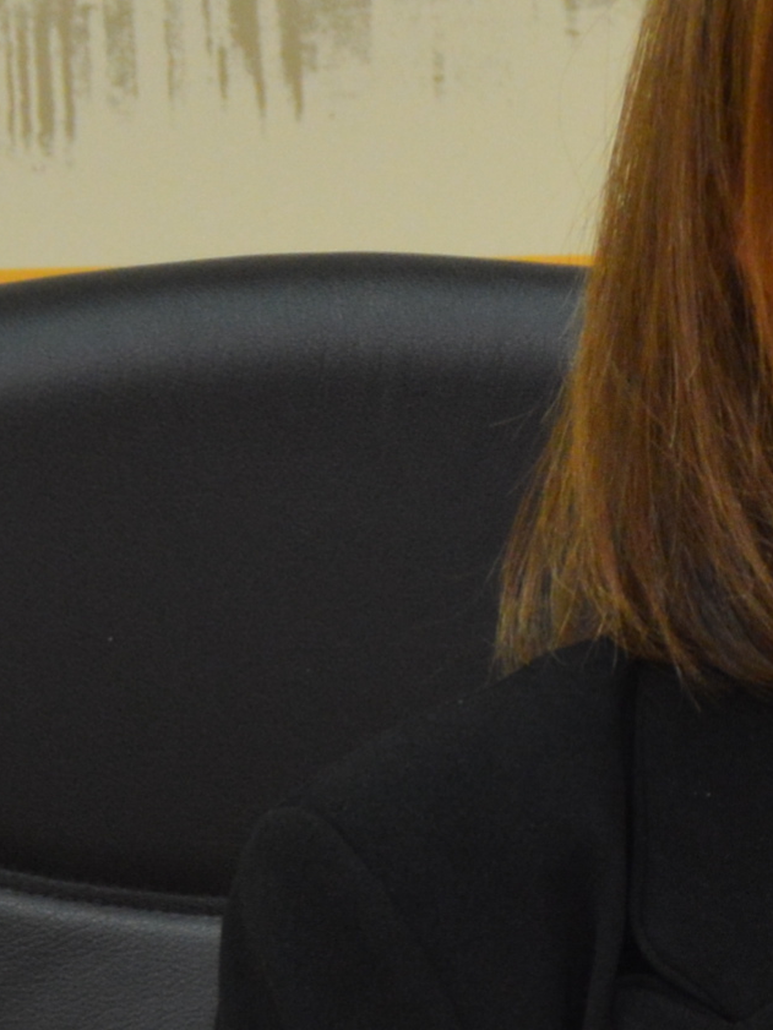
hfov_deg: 6.3
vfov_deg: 8.5
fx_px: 6906
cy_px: 917
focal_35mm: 232
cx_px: 1160
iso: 800
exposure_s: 1/60
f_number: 4.2
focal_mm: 30
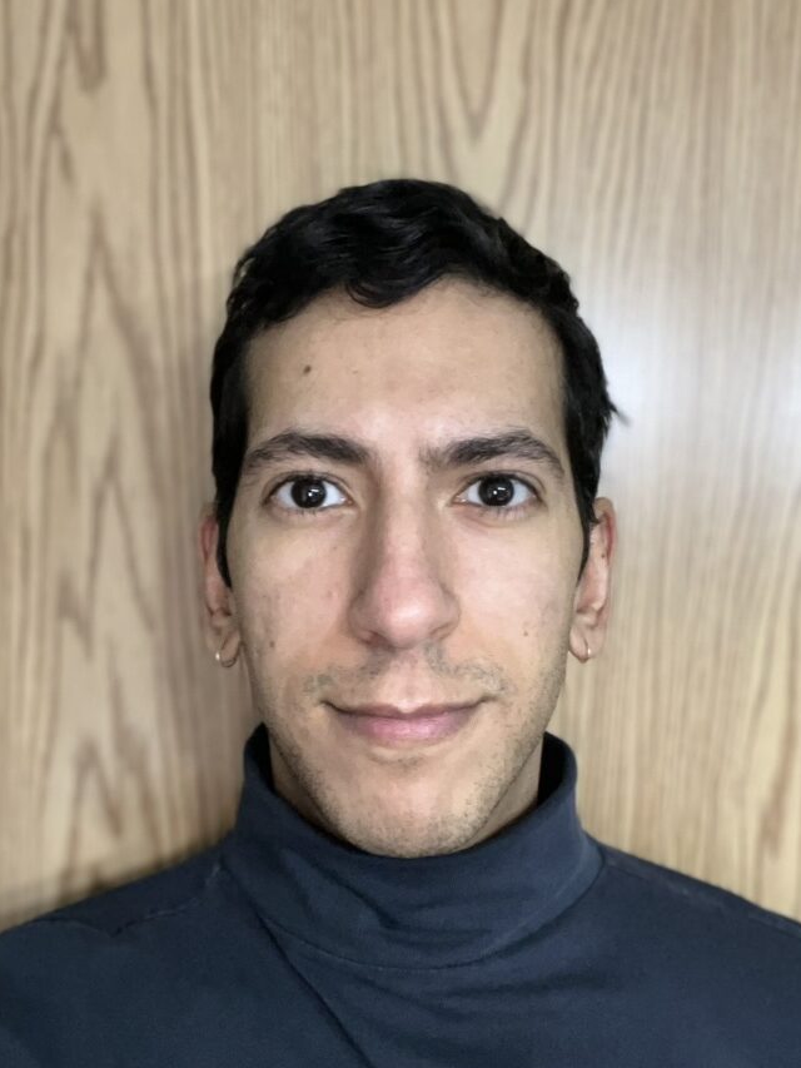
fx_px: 956
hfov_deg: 45.4
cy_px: 548
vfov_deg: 58.3
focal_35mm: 31
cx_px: 411
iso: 200
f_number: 2.2
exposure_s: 1/30
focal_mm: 2.71
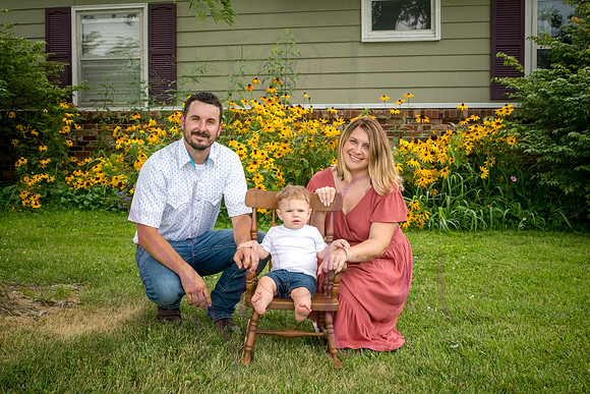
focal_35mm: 50
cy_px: 197
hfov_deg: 39.3
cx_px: 295
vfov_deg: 26.8
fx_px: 825
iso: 500
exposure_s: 1/400
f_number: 11
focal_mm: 50
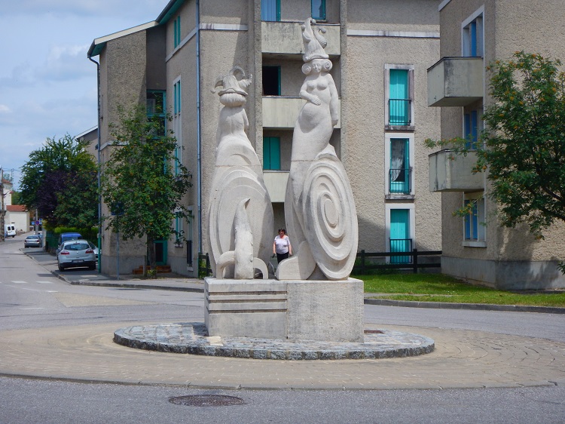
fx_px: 1175
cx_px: 282
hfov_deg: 27.0
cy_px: 212
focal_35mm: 72
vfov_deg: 20.4
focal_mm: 13
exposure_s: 1/1250
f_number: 4.5
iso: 125
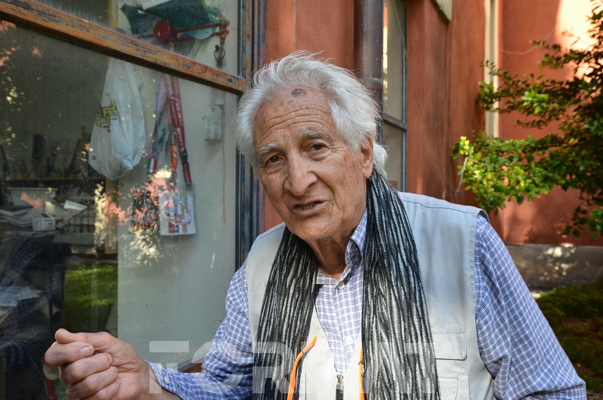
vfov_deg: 39.8
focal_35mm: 33
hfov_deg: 57.3
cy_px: 200
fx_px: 552
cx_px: 302
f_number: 7.1
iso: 500
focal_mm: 22
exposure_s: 1/200
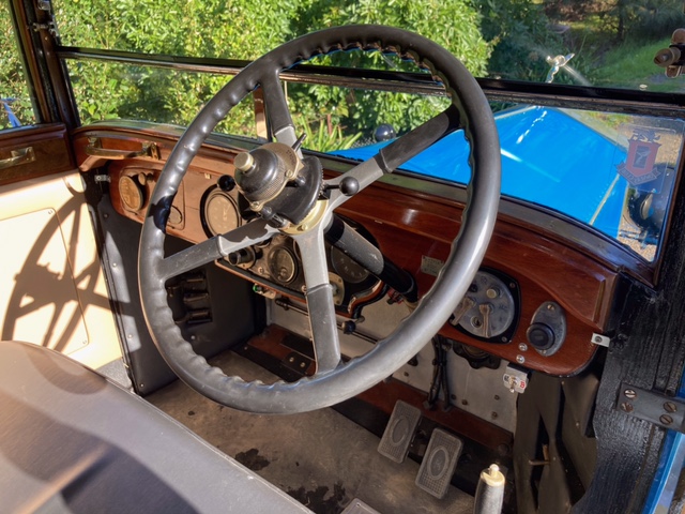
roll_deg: -2.0
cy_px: 257
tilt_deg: -27.5
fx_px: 554
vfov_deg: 49.7
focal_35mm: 28
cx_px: 342
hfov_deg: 63.4
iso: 20
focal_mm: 3.99
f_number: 1.8
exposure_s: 1/122
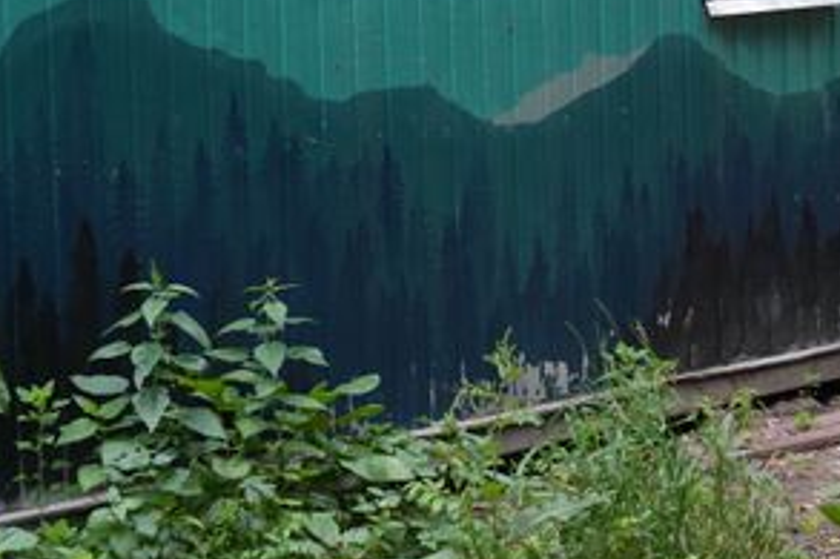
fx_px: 2728
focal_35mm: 117
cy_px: 118
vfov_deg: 11.7
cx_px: 695
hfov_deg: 17.3
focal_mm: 49
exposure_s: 1/160
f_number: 4.5
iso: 4000
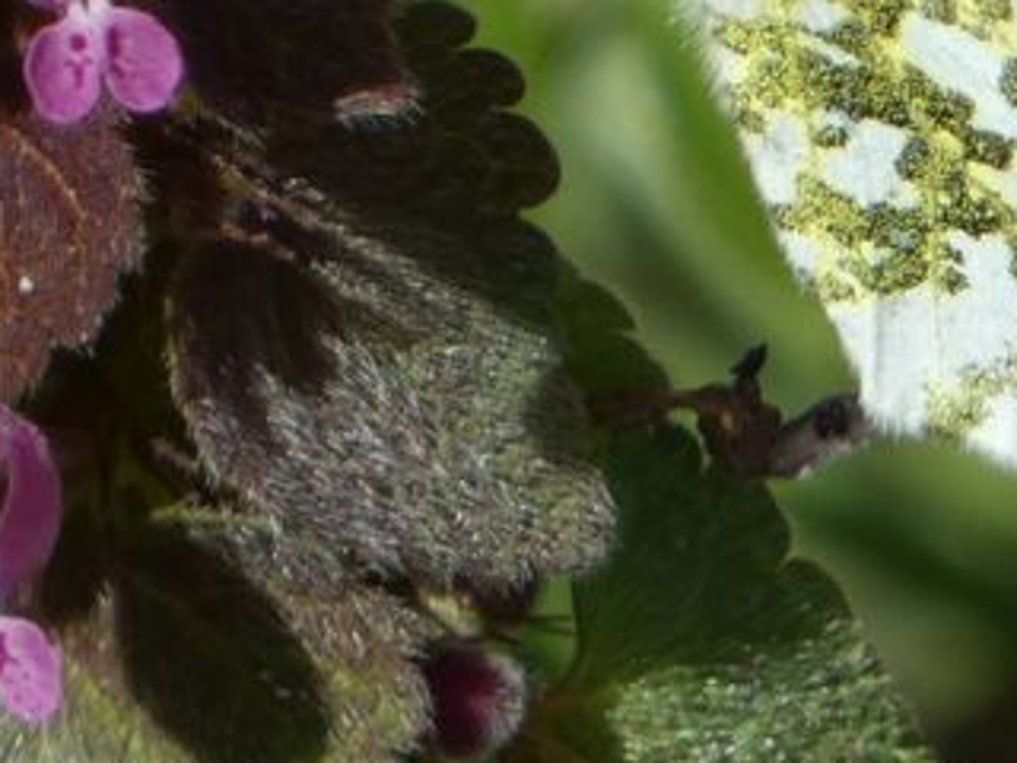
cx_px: 758
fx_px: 66985
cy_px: -3
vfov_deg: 0.7
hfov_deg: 0.9
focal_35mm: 2280
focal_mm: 153.1
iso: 80
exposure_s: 1/200
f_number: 5.6
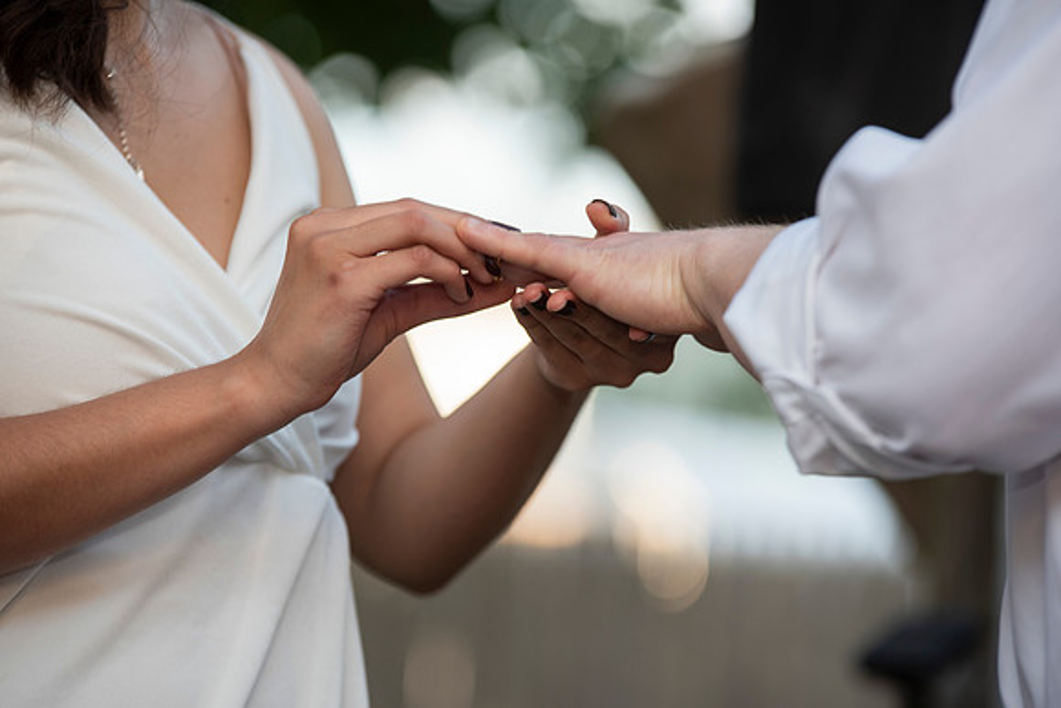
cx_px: 530
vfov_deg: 6.9
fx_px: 5896
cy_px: 354
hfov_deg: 10.3
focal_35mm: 200
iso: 100
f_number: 4
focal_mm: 200
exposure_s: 1/200
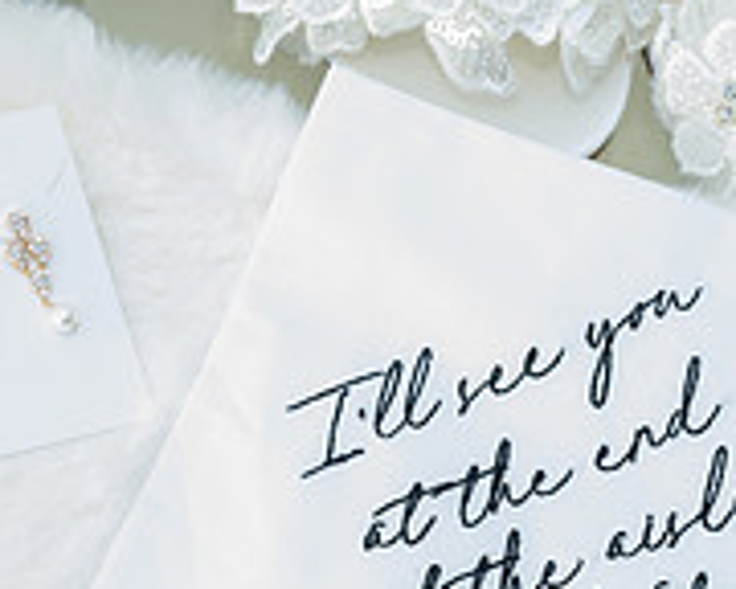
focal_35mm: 134
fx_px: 2919
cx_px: 49
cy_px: 465
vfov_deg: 11.5
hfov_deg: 14.2
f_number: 5.6
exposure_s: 1/125
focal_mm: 40
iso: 800
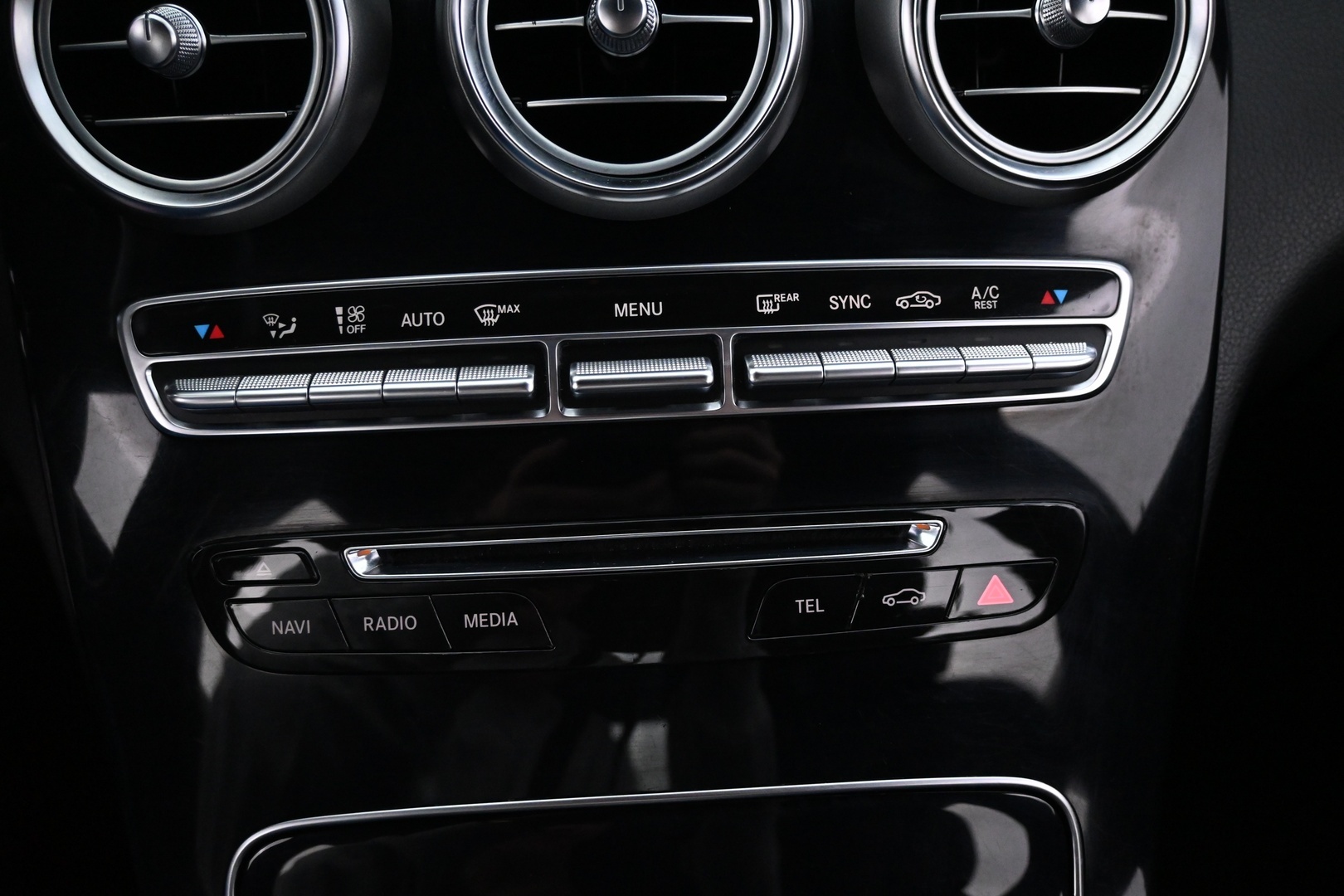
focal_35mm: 31
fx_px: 1148
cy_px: 448
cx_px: 672
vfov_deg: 42.6
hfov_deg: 60.7
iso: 4000
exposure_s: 1/30
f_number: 3.8
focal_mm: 20.5
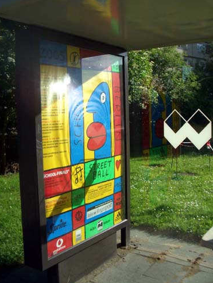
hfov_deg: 36.8
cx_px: 111
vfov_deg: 47.8
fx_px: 320
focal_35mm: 39
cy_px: 128
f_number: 2.6
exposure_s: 1/1000
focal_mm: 5.8
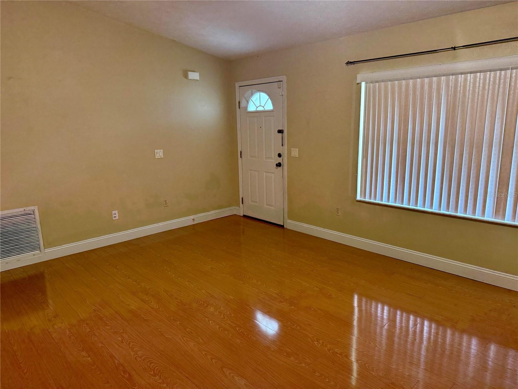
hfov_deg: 71.6
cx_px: 259
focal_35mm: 24
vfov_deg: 56.8
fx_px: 359
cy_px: 194
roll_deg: +1.7
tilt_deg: -10.3
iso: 320
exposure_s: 1/120
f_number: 1.78
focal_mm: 6.76
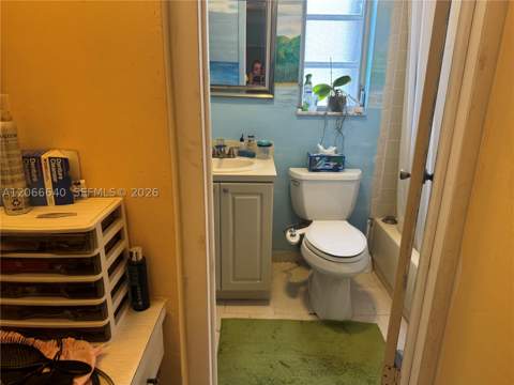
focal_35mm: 24
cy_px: 192
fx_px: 356
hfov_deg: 71.6
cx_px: 257
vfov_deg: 56.8
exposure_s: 1/60
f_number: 1.78
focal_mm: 6.76
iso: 160
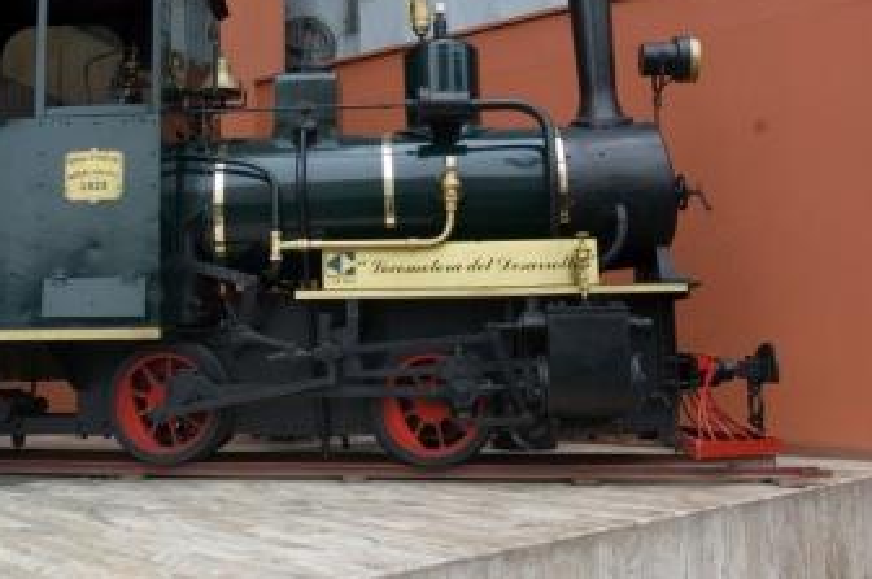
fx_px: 1064
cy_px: 203
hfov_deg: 44.0
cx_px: 301
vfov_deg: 30.2
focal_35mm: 44
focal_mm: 22
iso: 500
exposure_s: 1/160
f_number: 5
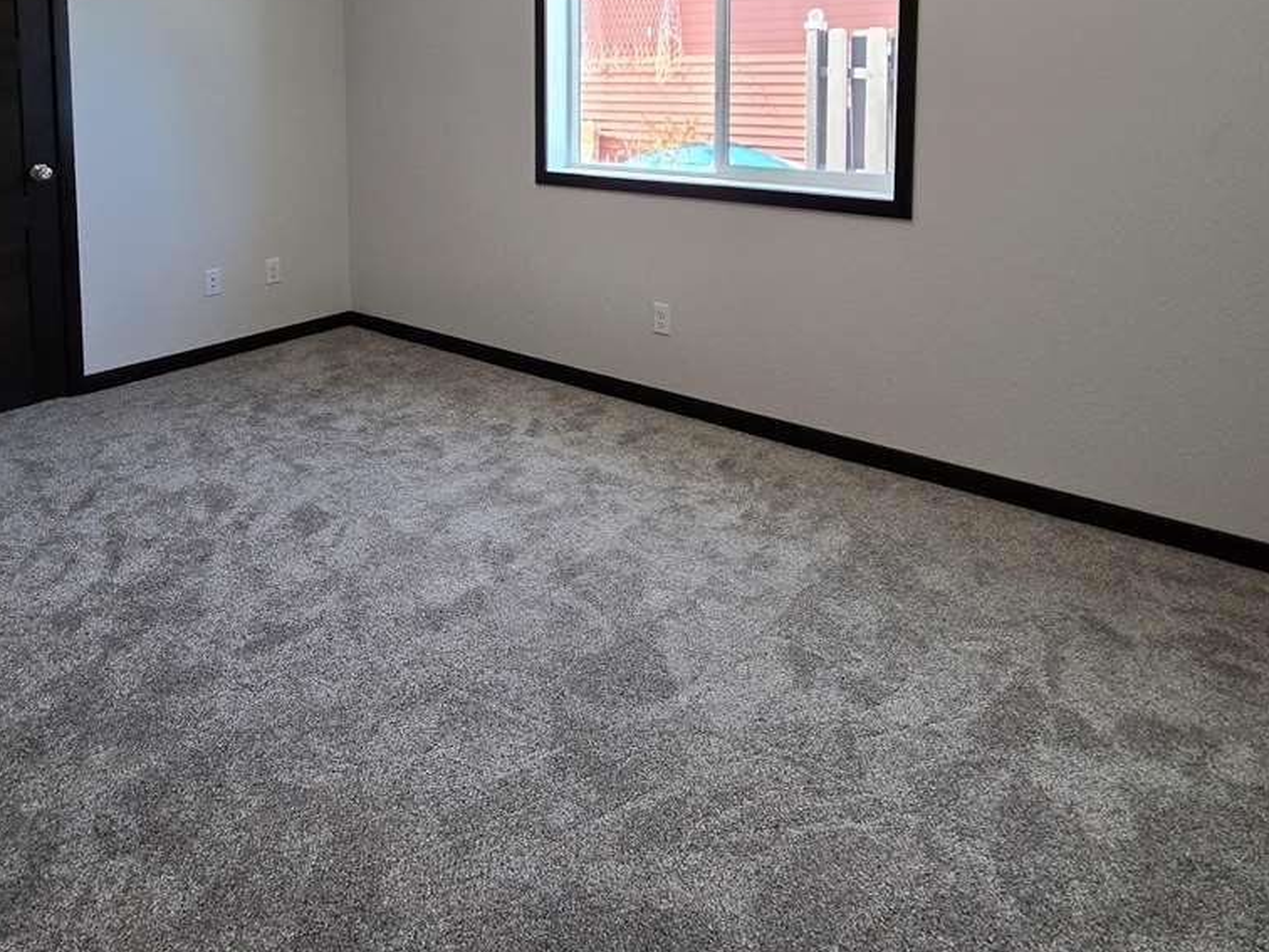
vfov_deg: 55.8
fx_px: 807
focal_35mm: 22
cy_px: 163
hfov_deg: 76.3
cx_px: 601
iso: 80
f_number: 2.2
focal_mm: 2.2
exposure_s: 1/120
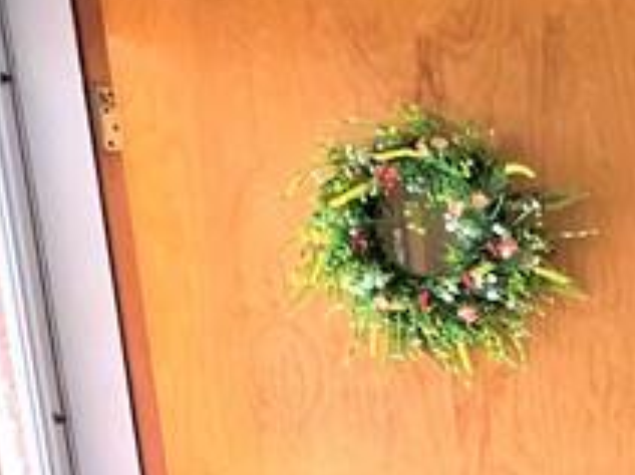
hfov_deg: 22.6
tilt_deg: -11.6
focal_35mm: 63
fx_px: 1155
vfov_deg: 21.7
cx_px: 1047
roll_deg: -0.2
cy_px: 553
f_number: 1.8
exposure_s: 1/120
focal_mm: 1.57
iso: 200
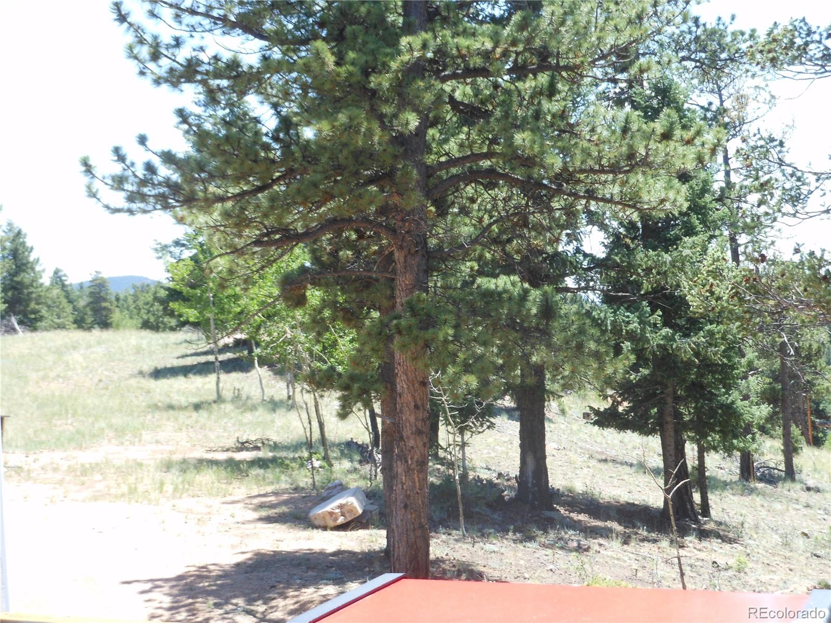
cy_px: 312
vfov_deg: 27.0
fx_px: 1296
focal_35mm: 54
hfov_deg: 35.5
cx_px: 416
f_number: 4.9
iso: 80
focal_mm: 9.6
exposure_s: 1/80
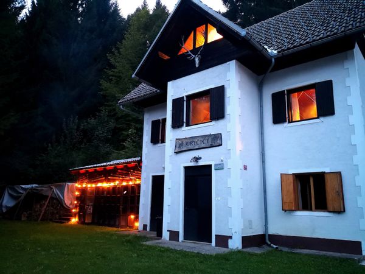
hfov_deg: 65.3
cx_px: 182
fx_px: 285
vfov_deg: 51.4
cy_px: 137
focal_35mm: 27
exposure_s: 1/16.7
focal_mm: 3.95
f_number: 1.6
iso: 1000
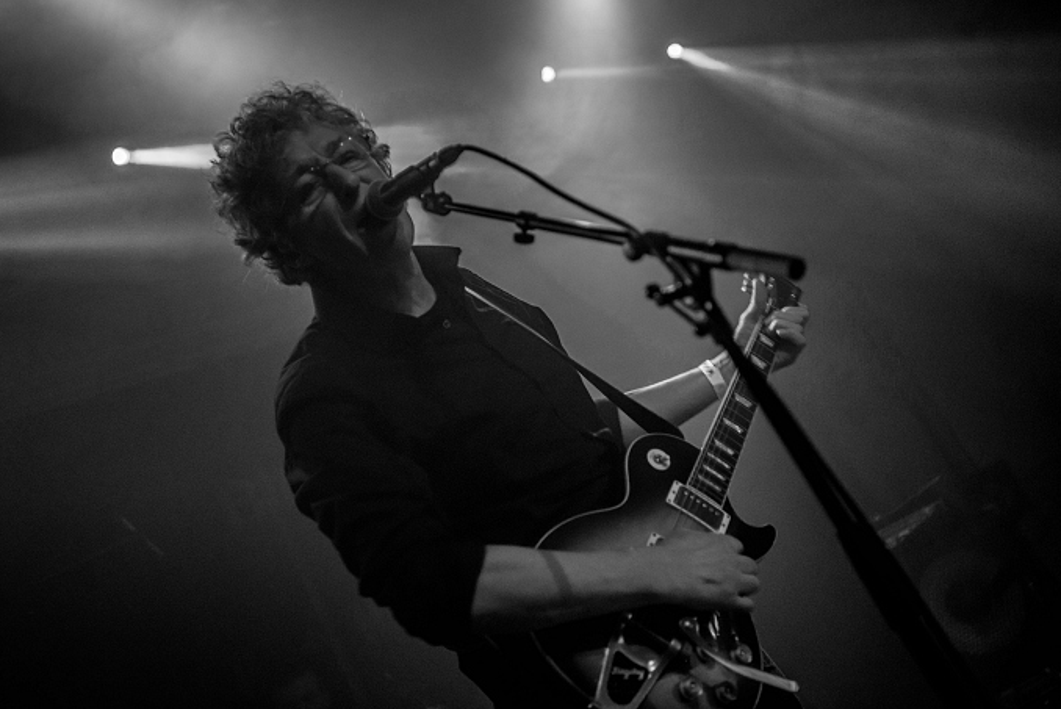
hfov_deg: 38.9
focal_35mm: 51
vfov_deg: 26.5
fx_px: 1504
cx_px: 549
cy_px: 340
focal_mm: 48
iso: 3200
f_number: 2.8
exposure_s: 1/100
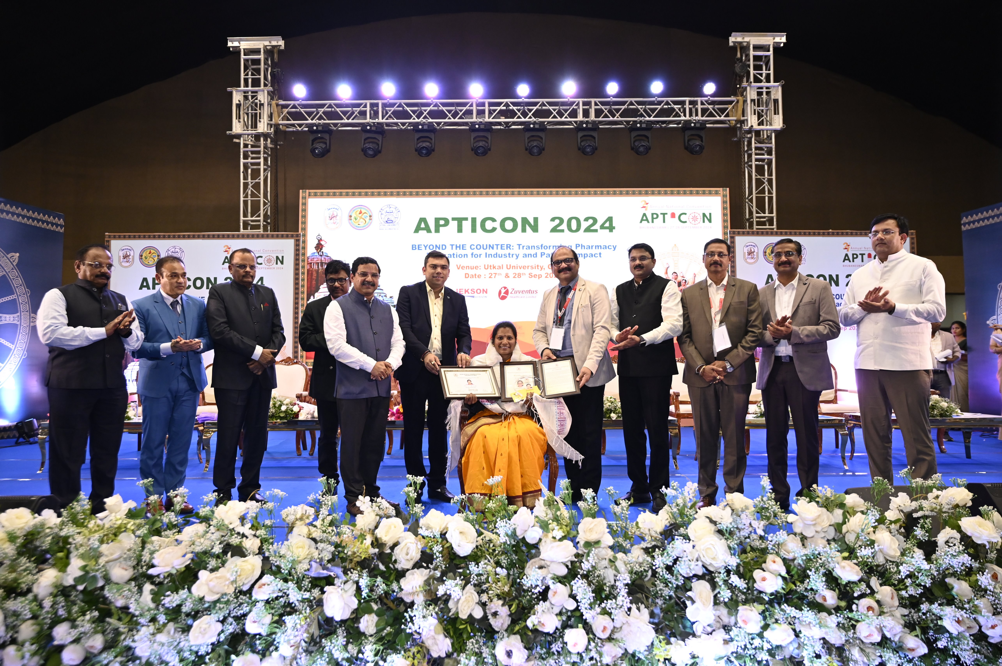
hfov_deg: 73.8
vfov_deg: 53.1
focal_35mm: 24
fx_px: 668
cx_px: 501
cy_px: 333
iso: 2000
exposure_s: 1/160
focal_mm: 24
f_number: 4
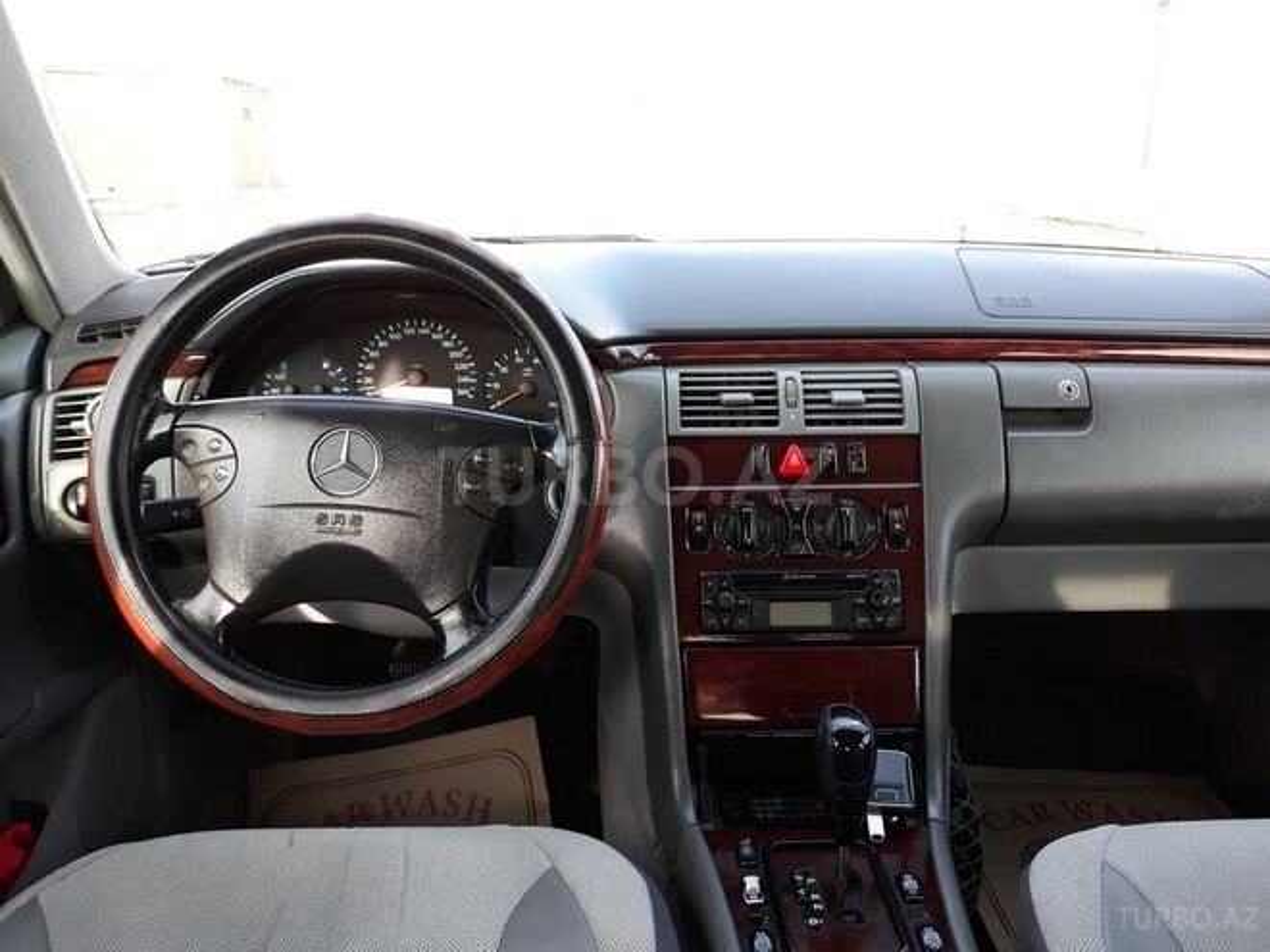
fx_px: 991
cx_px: 635
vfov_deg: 51.4
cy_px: 476
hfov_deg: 65.3
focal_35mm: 27
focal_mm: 3.71
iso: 64
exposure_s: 1/100
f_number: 1.7
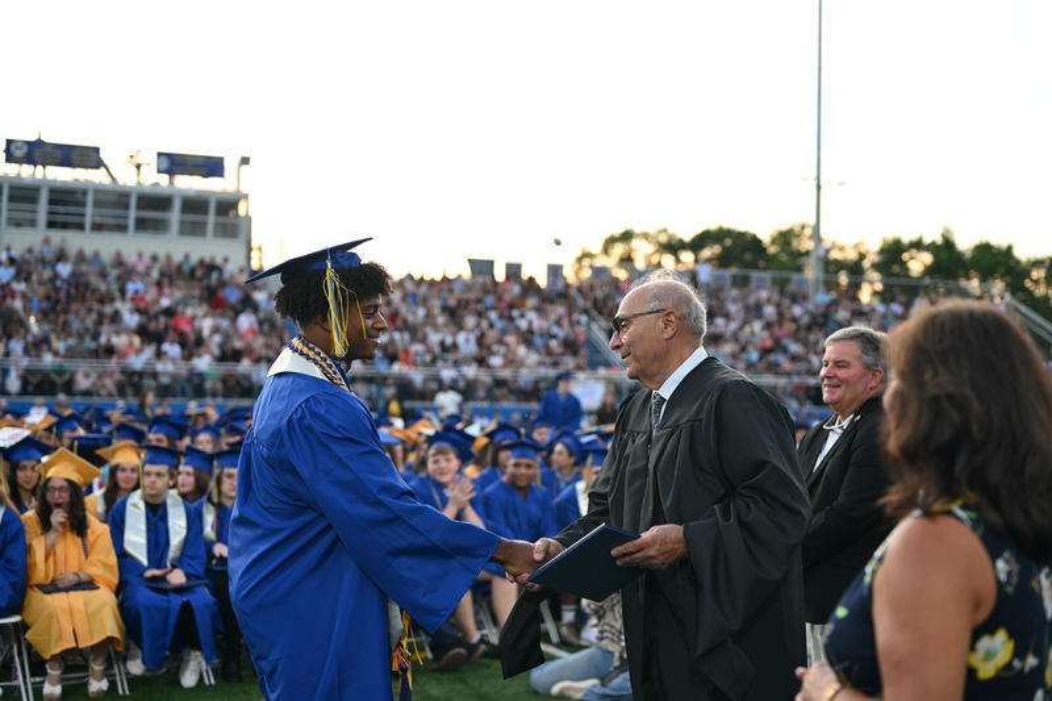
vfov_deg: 27.0
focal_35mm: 50
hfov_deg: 39.6
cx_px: 526
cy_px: 350
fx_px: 1461
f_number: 2.5
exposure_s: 1/500
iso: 450
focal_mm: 50
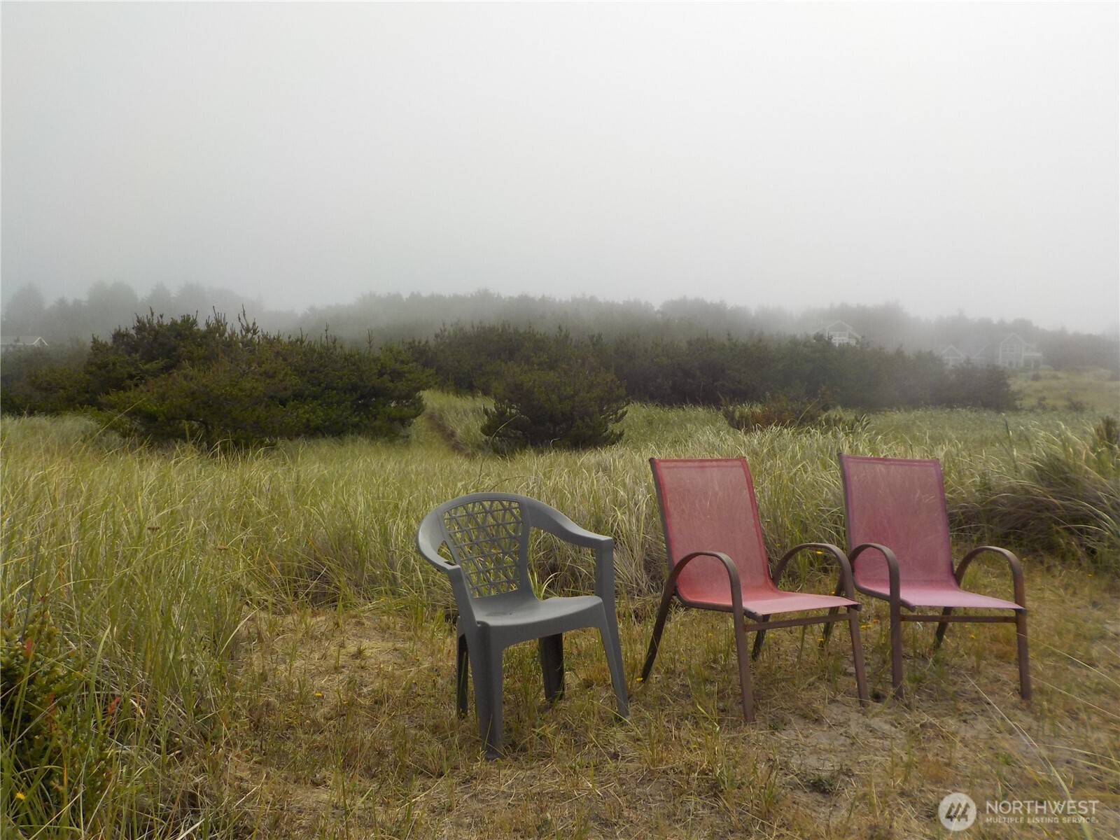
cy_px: 420
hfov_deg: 60.0
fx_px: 971
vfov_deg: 46.8
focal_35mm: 30
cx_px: 560
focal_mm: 4.1
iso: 125
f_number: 6.6
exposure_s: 1/640
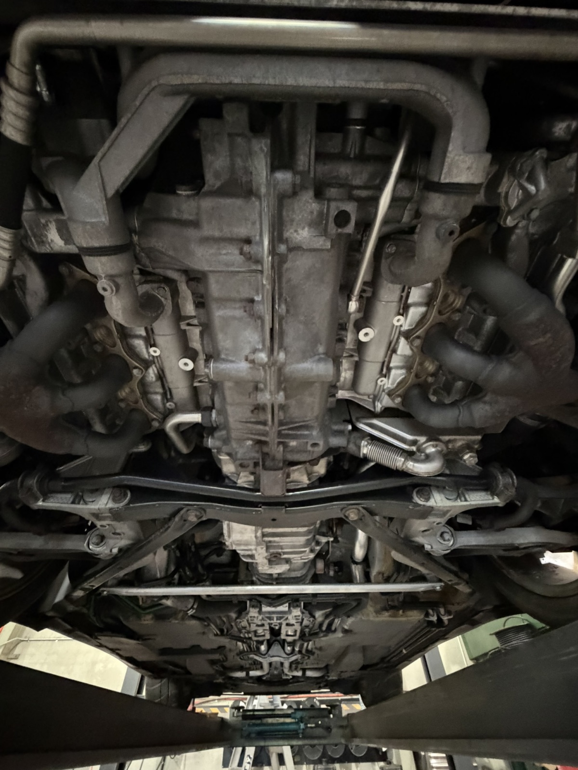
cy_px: 385
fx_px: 312
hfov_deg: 85.7
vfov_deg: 102.1
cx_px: 289
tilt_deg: +48.8
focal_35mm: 14
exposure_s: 1/25
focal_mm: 2.22
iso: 1600
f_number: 2.2
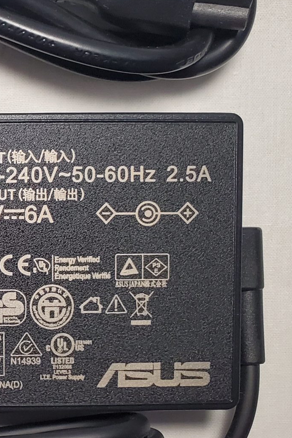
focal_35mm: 67
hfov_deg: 18.3
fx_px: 815
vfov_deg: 30.1
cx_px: -134
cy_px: 232
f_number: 2.4
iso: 200
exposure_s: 1/120
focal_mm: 4.3
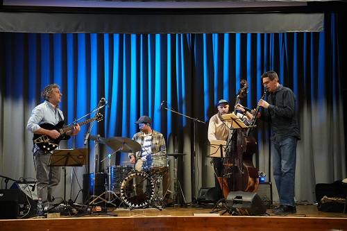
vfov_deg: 19.4
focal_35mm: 70
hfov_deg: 28.9
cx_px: 174
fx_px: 674
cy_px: 116
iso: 6400
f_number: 2.8
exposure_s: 1/400
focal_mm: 70
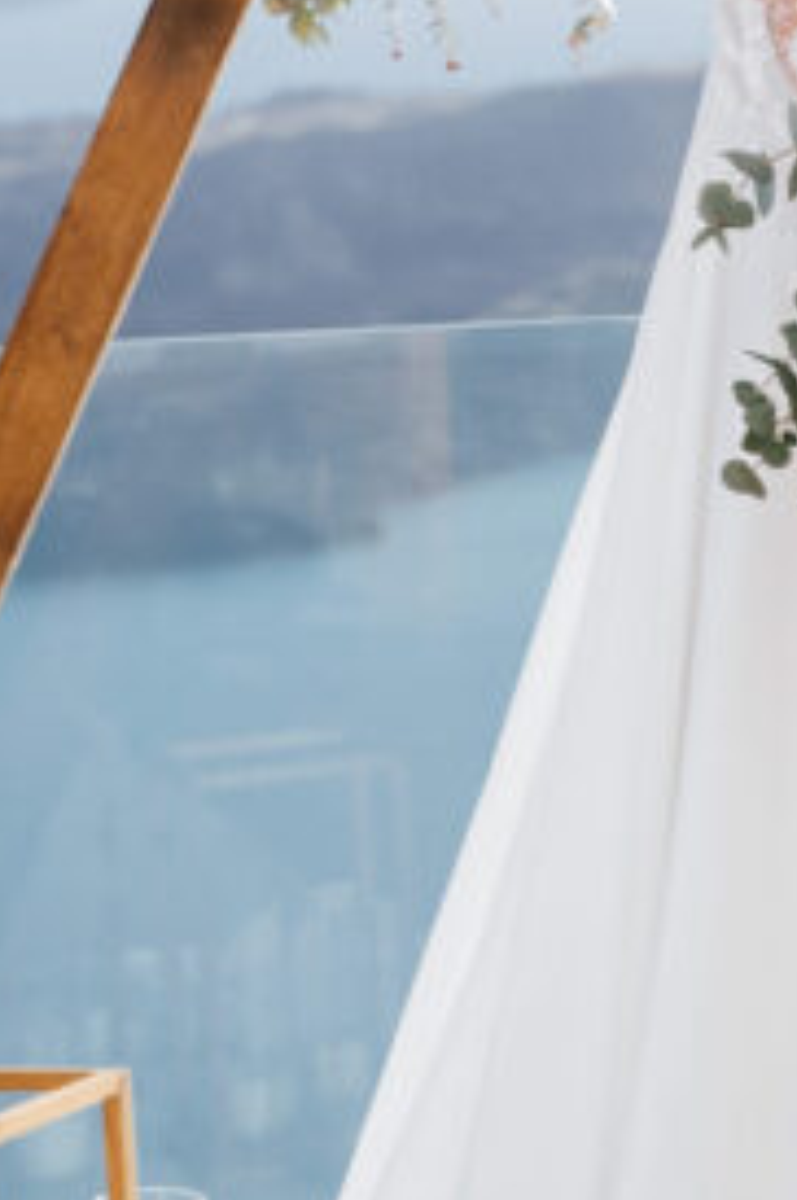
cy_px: -320
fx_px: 6458
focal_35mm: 194
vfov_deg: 10.4
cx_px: 1358
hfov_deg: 6.9
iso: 100
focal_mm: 46
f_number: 4
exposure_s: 1/1000
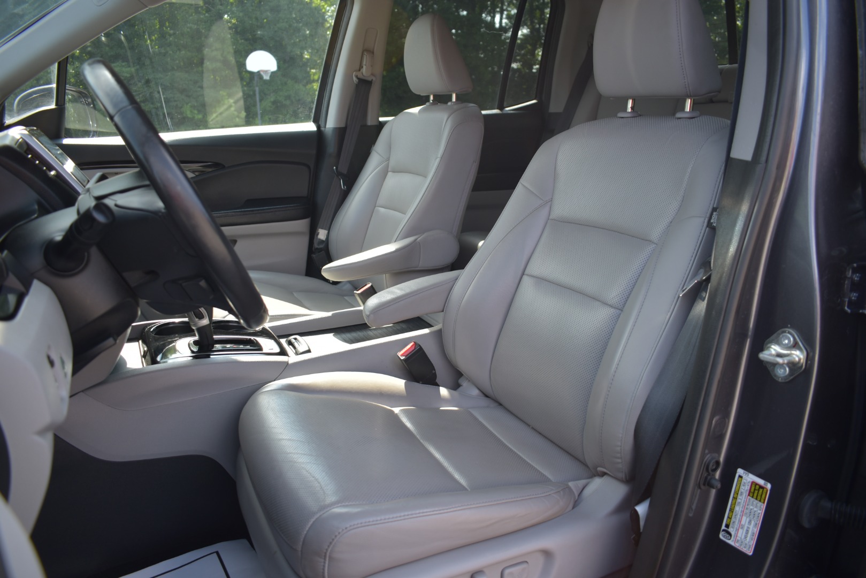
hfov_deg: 67.4
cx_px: 433
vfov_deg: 47.9
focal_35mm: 27
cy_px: 289
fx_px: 650
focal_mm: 18
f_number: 3.5
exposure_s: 1/125
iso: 100
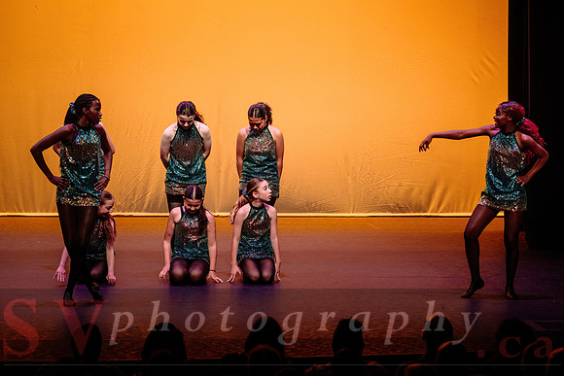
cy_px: 159
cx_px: 327
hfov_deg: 15.9
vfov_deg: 10.7
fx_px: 2015
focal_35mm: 129
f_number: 3.5
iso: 1250
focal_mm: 110
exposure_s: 1/400
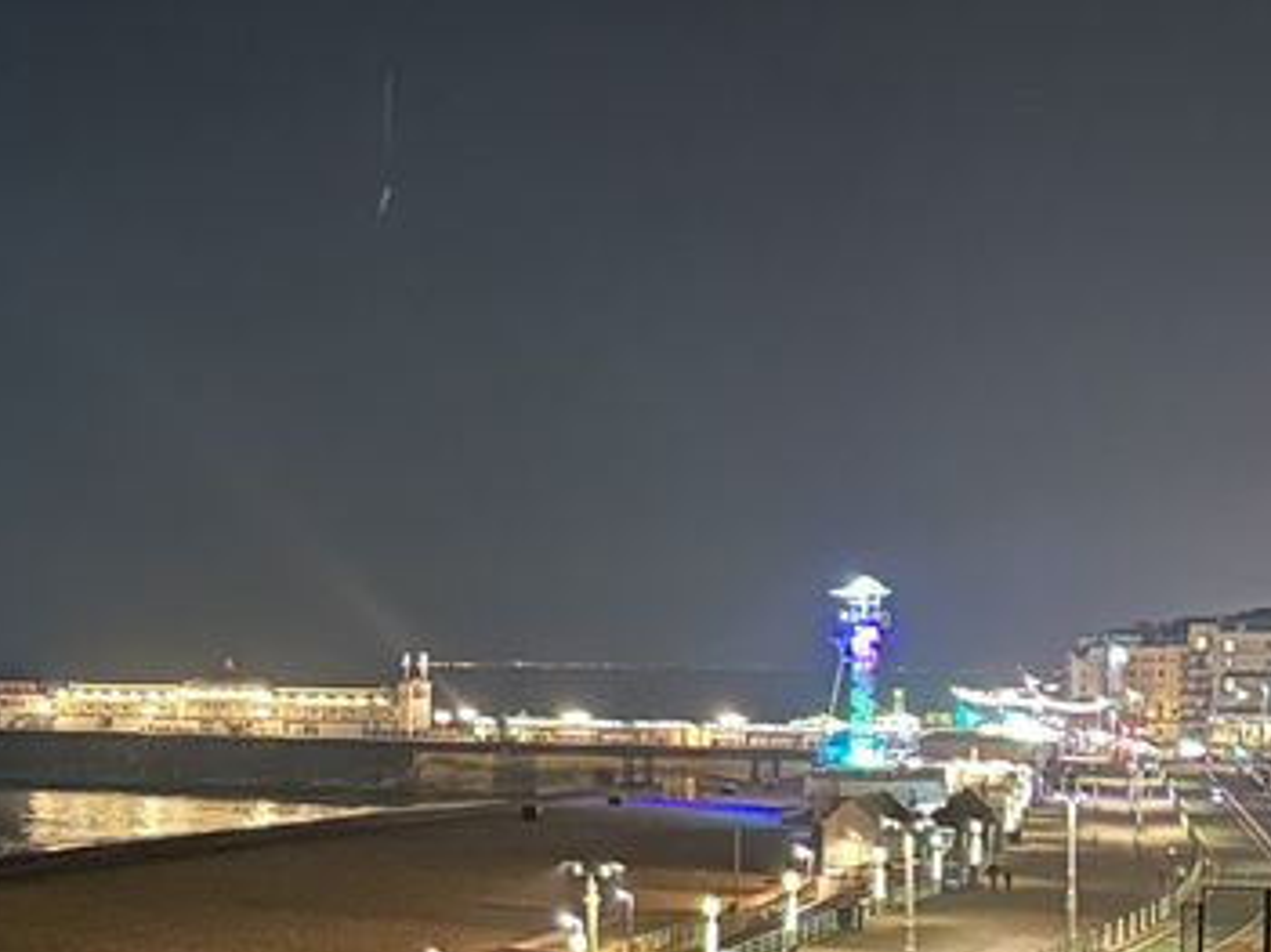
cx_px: -174
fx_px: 3010
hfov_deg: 22.3
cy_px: 728
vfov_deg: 17.9
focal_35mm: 82
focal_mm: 6.86
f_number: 1.78
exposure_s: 1/9
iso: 2000
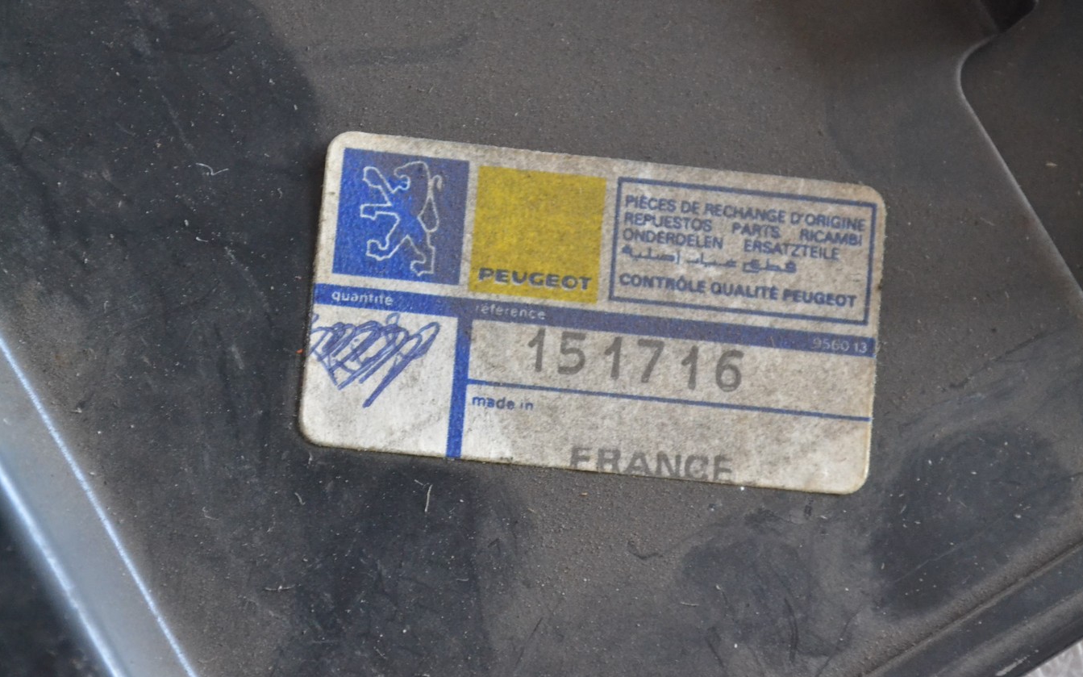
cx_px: 543
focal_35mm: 85
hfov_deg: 24.5
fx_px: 2494
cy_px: 324
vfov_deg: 15.4
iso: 3200
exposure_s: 1/60
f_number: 5.6
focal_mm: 55
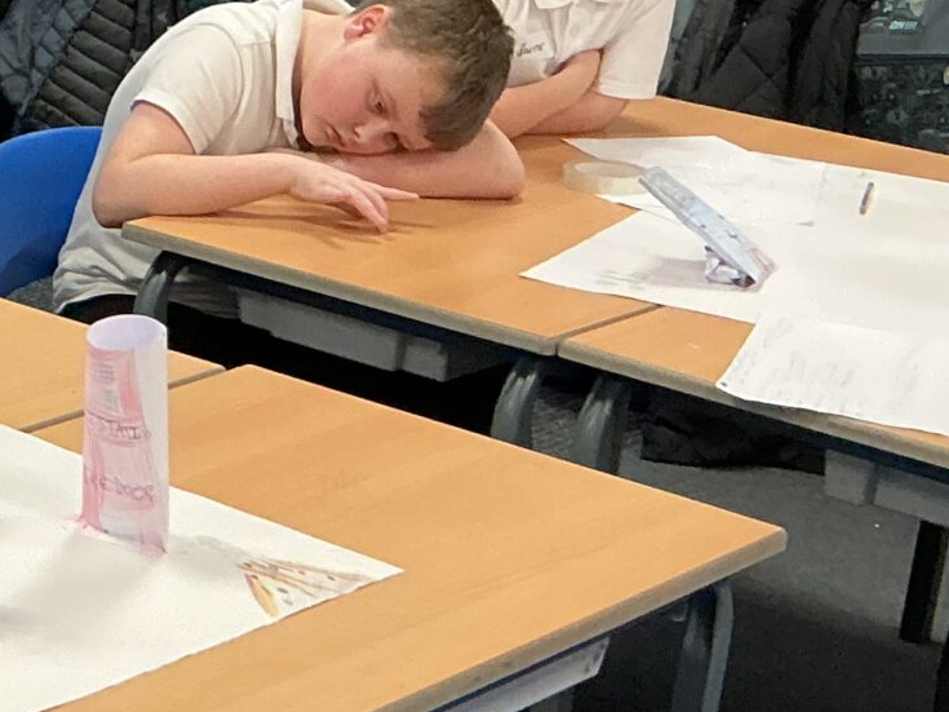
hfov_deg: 16.8
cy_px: 377
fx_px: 2768
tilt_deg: -18.4
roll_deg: -0.5
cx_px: -638
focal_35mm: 101
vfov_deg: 14.6
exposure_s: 1/60
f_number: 1.8
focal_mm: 3
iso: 125
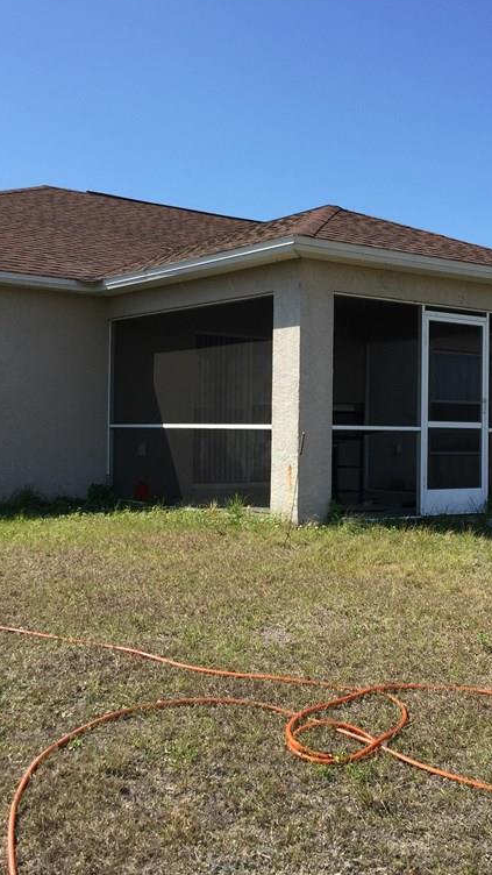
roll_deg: +0.5
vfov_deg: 47.4
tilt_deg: -1.3
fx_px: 997
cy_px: 429
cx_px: 272
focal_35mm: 43
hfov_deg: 27.7
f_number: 2.2
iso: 32
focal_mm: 4.15
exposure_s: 1/1799
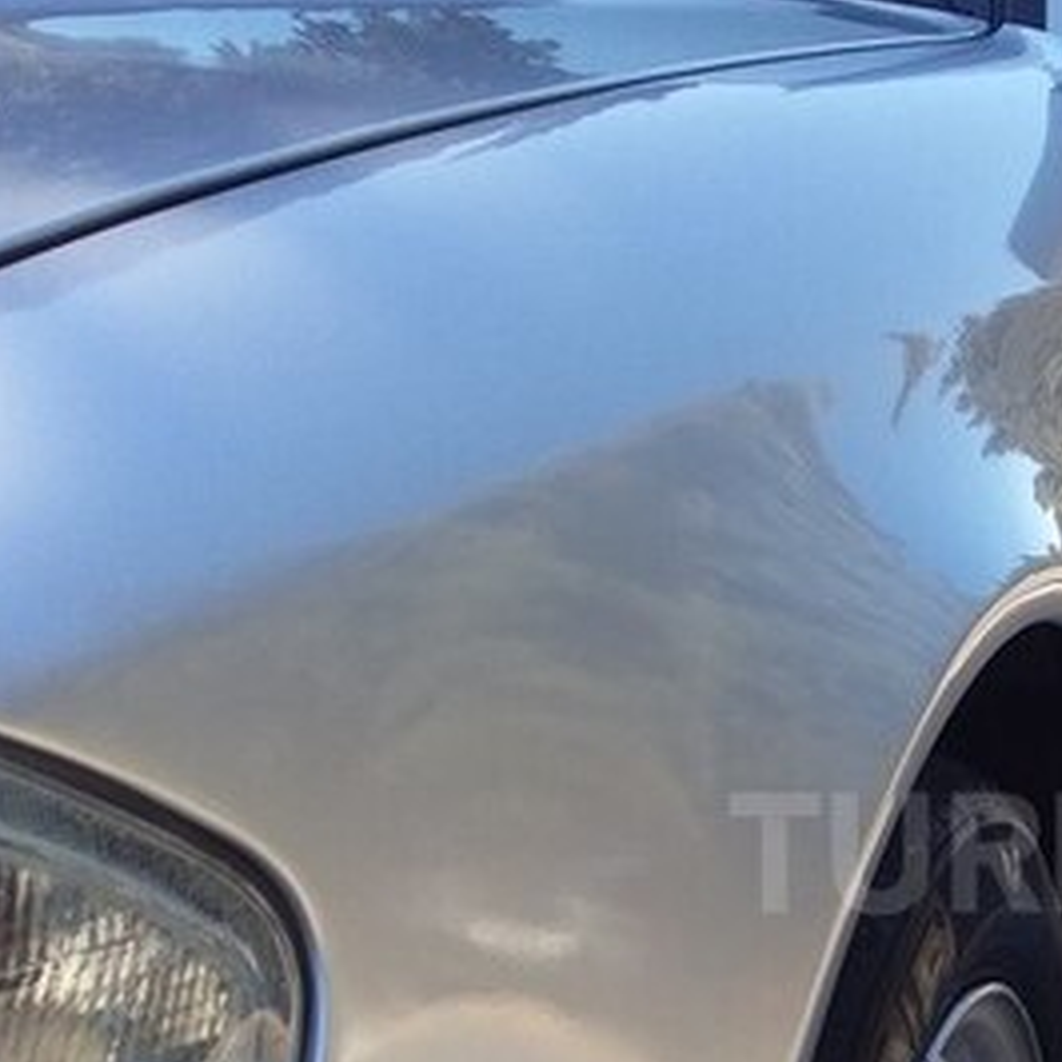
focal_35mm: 68
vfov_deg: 24.9
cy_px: 852
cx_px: 1138
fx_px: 2360
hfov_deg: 23.9
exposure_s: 1/311
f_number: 2.2
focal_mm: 3.3
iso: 40
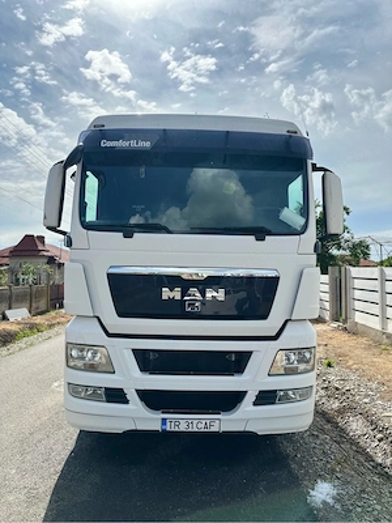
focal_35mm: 24
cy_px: 262
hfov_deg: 56.8
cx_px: 196
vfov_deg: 71.6
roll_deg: -0.1
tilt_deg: +2.0
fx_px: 362
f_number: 1.78
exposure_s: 1/10753
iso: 80
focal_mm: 6.86
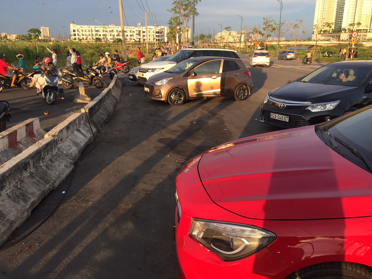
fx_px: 312
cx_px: 186
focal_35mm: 29
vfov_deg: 48.2
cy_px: 140
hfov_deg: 61.7
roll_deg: +0.4
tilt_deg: -17.0
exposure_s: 1/434
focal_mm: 4.15
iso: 32
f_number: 2.2
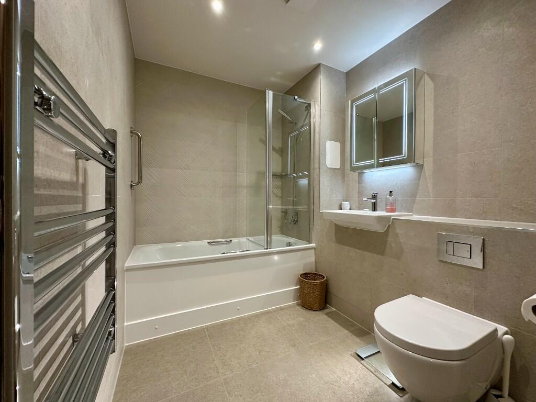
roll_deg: +0.1
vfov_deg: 85.7
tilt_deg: -1.1
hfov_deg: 102.1
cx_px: 268
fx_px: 217
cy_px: 201
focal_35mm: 14
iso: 320
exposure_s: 1/100
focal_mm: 2.22
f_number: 2.2
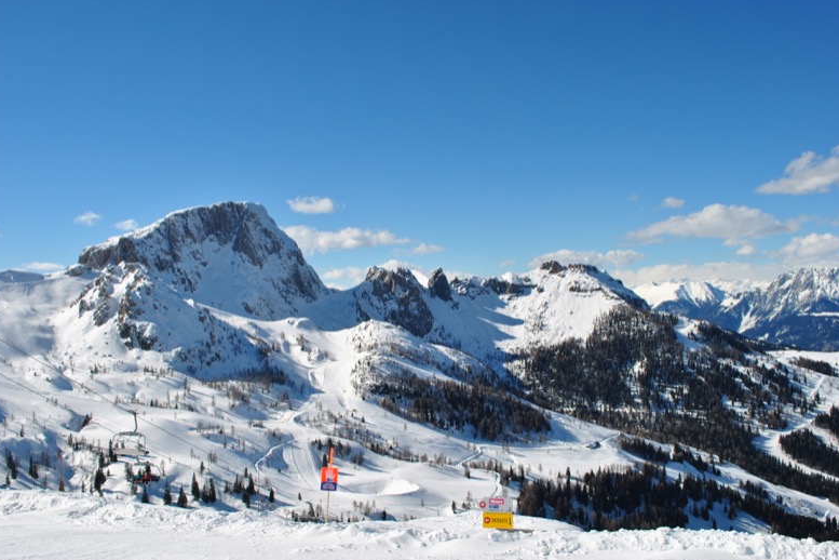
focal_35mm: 34
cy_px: 277
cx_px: 419
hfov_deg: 55.8
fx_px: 792
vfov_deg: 38.9
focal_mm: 22
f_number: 10
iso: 100
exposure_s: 1/320
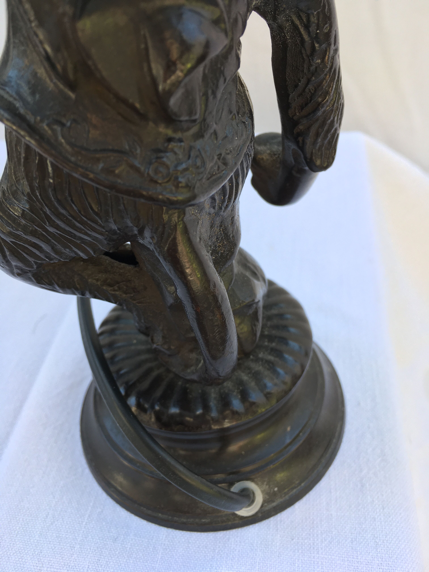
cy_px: 286
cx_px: 214
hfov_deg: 48.2
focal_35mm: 29
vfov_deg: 61.7
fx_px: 479
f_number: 2.2
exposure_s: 1/100
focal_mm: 4.15
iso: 32
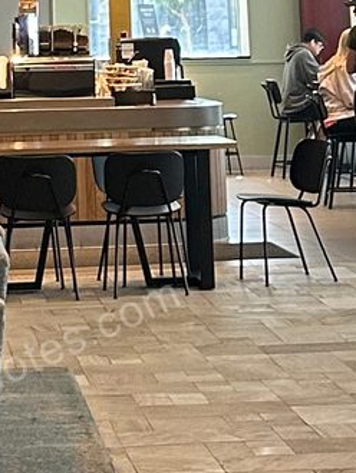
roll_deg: +0.8
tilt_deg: +16.5
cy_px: -547
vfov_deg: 11.2
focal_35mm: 155
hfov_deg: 9.5
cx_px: 42
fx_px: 2123
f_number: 1.78
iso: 200
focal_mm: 6.86
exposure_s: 1/120
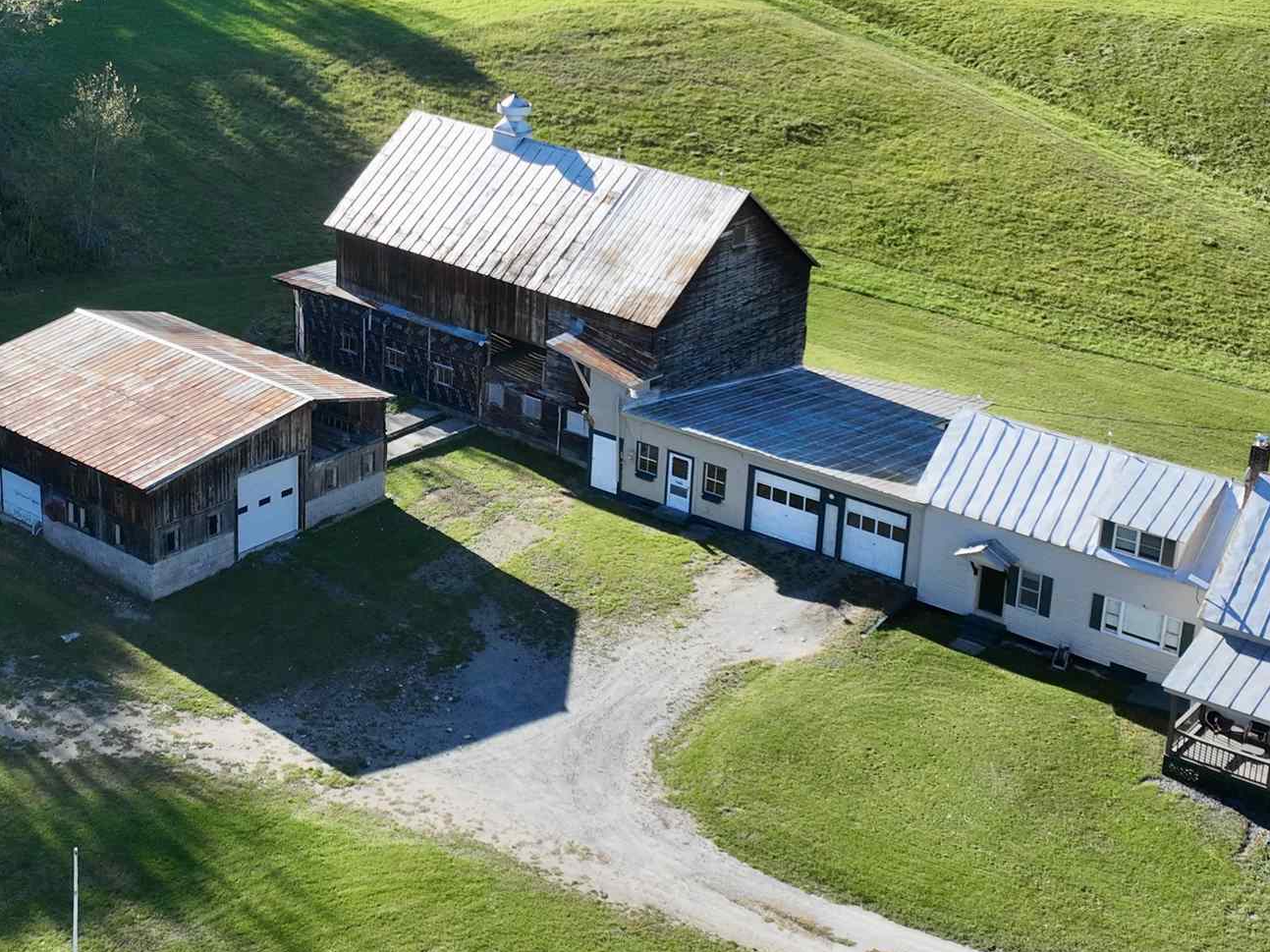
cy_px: 309
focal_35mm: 57
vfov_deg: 25.5
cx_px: 438
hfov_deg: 33.5
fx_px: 2091
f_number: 2.8
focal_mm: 12.29
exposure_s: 1/1600
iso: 210
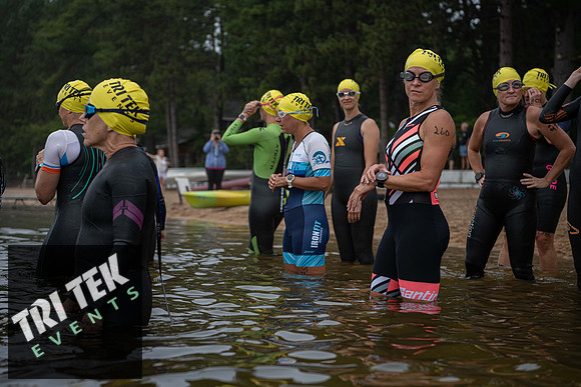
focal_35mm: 70
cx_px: 290
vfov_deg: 19.5
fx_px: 1130
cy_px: 194
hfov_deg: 28.8
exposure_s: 1/800
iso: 400
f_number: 4
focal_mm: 70
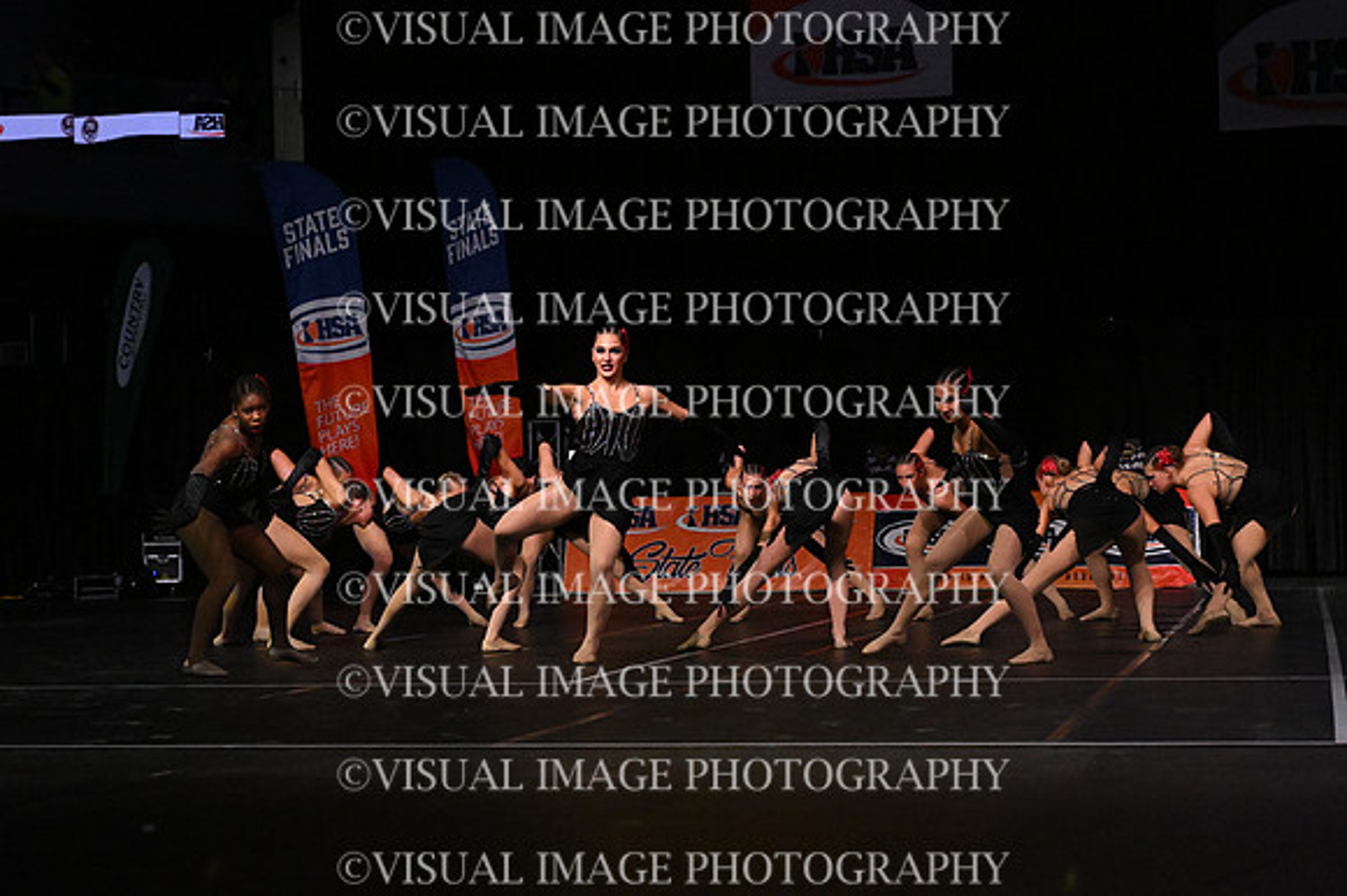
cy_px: 448
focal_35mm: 67
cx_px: 674
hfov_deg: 30.1
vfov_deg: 20.3
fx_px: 2505
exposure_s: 1/1000
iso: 8000
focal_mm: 45
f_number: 4
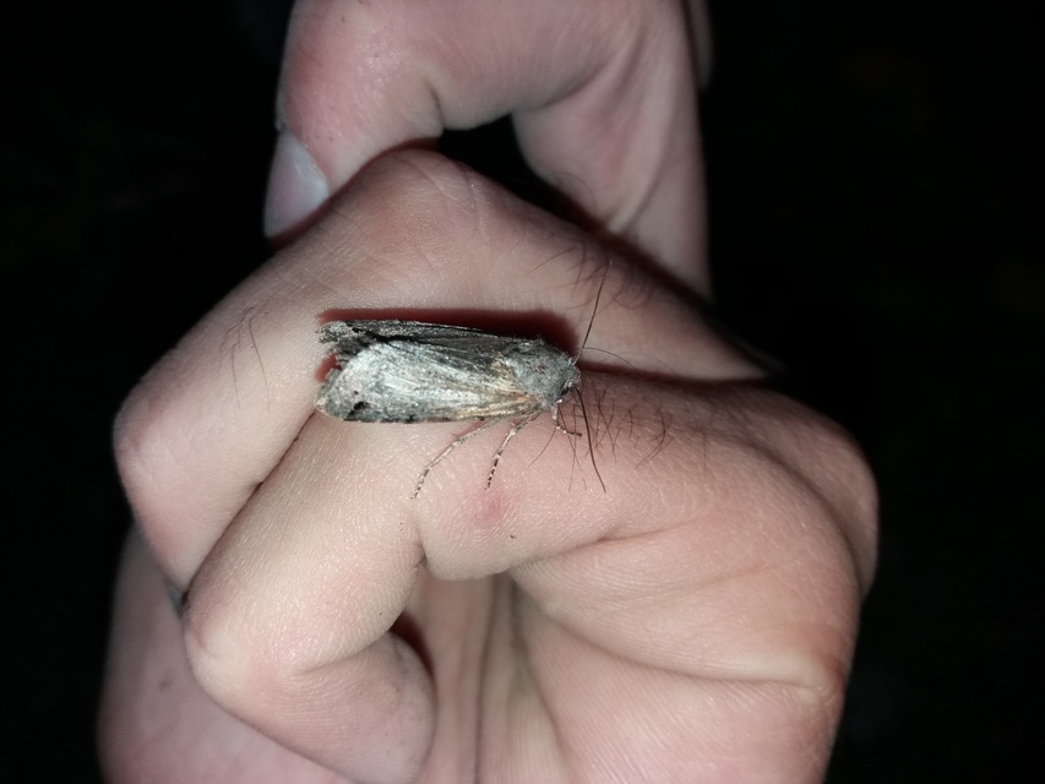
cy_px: 392
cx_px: 522
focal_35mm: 28
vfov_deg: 49.8
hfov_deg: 63.4
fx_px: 845
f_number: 1.9
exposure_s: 1/715
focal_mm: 3.7
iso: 64
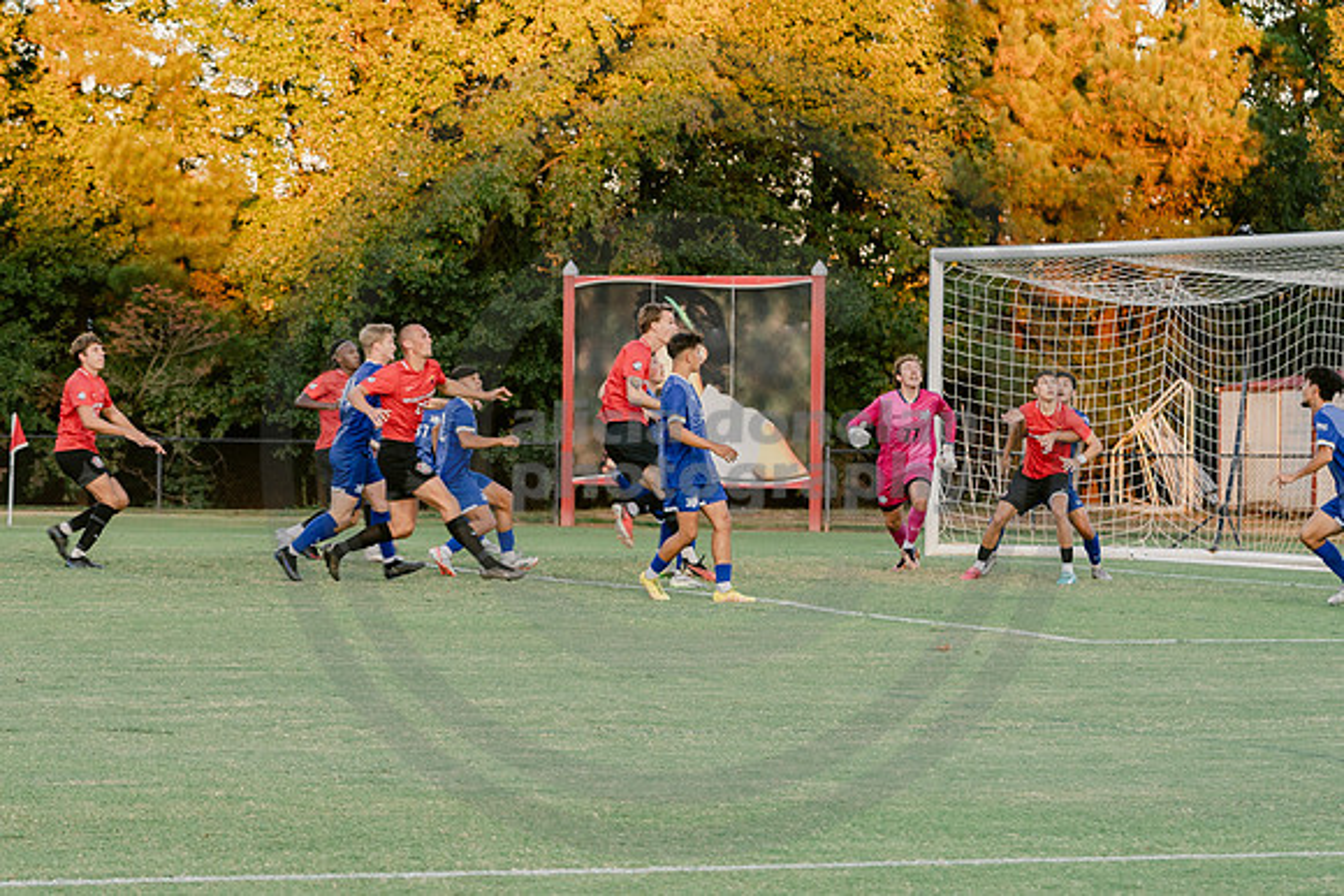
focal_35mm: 130
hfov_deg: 15.7
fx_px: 4865
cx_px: 371
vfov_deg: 10.5
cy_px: 448
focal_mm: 90
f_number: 4.5
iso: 640
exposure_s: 1/250
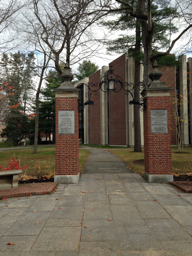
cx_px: 96
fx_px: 244
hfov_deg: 42.9
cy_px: 128
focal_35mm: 33
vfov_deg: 55.4
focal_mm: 4.12
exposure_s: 1/553
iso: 50
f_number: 2.4
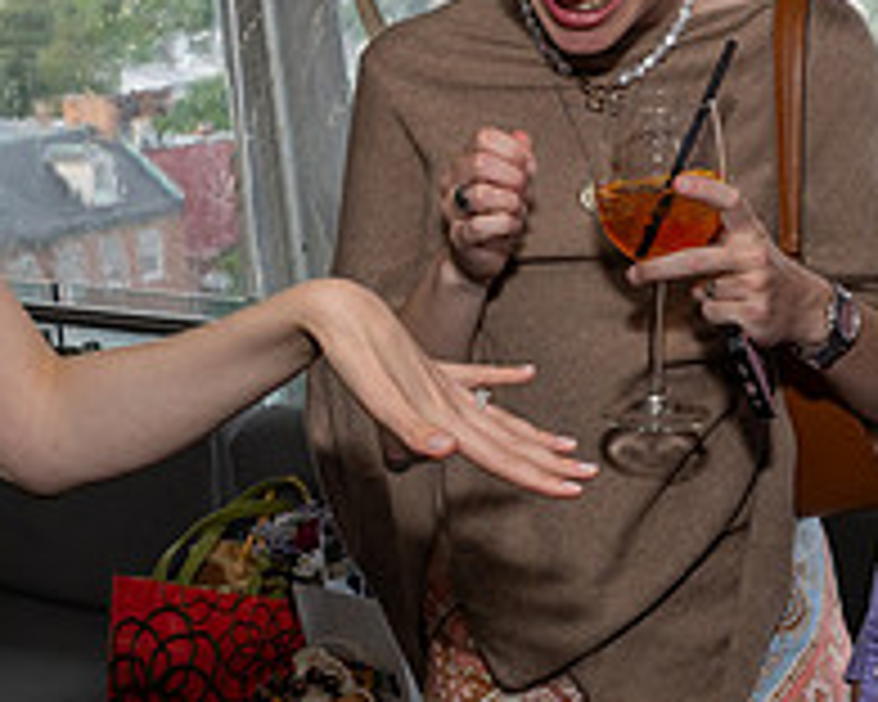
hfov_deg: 23.7
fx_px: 2079
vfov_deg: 19.1
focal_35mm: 80
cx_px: 284
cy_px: 244
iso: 640
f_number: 7.1
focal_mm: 24
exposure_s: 1/250
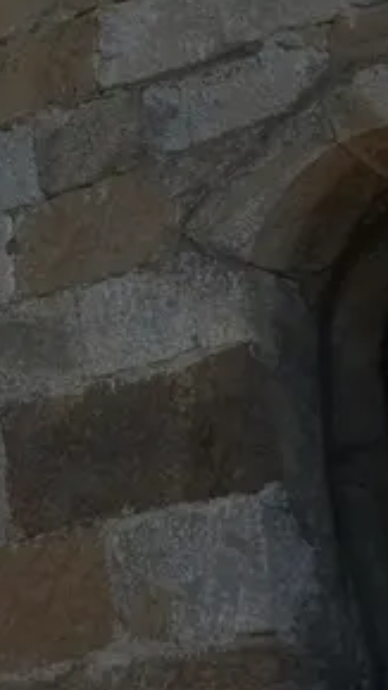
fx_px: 2288
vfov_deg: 16.9
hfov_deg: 8.7
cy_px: 33
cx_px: -577
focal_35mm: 125
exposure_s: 1/170
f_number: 8
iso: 200
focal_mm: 18
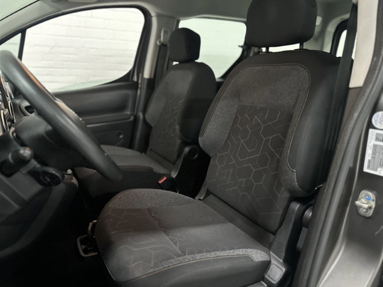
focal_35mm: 24
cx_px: 192
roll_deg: -0.3
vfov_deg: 56.8
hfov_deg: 71.6
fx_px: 266
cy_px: 144
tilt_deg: -14.0
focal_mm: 6.86
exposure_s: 1/25
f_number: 1.78
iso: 1000
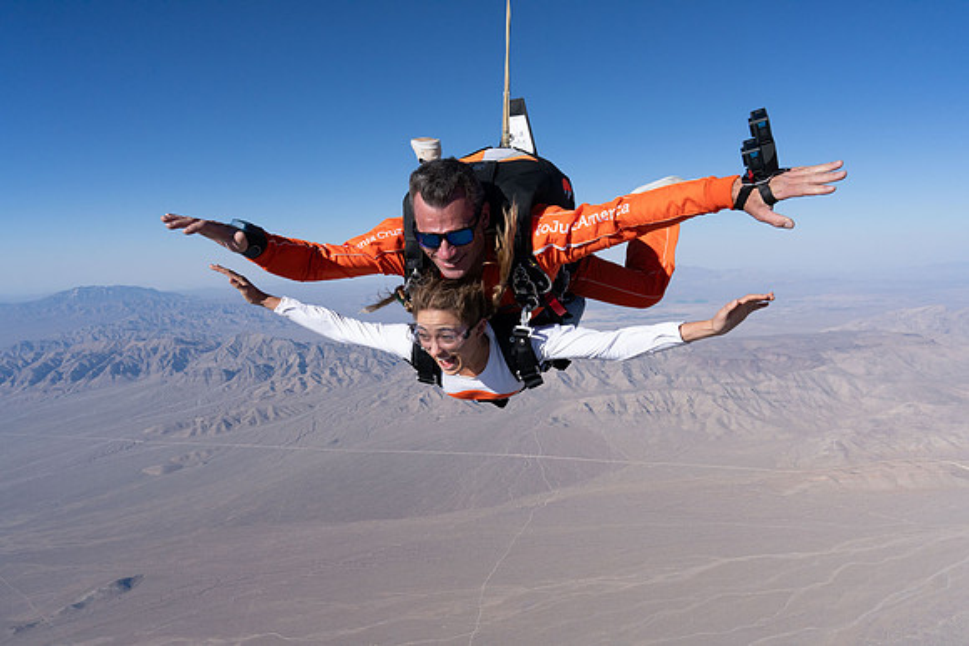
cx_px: 484
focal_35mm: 24
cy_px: 323
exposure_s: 1/2000
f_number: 11
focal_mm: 24
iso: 800
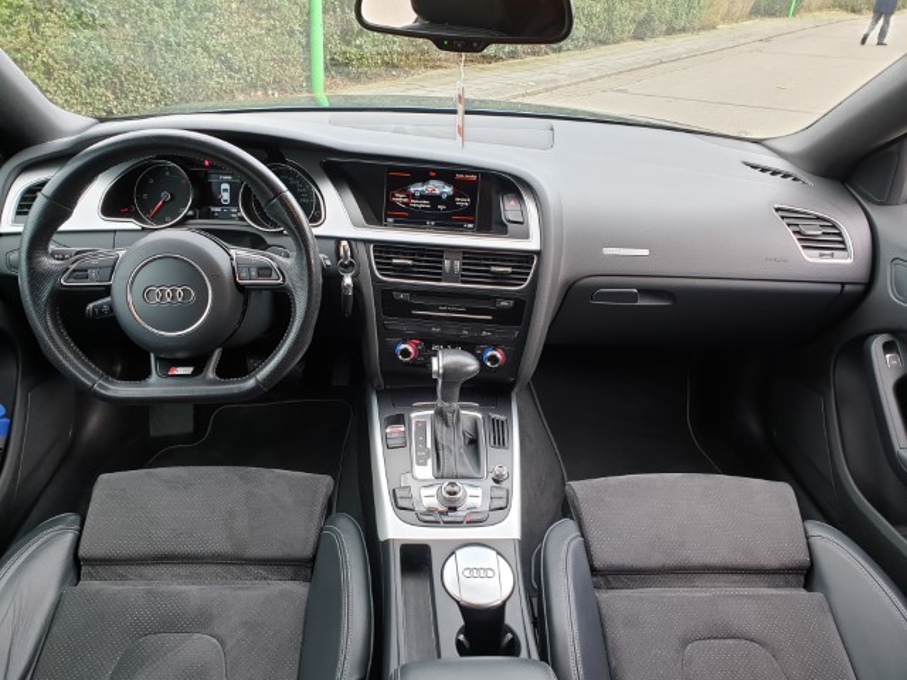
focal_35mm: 26
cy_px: 340
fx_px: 681
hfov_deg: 67.3
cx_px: 454
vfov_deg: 53.1
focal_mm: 4.3
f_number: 2.4
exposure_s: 1/50
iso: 50
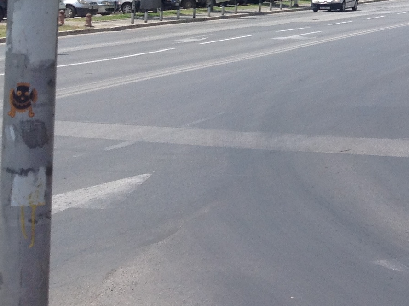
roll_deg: -0.4
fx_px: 1203
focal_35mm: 102
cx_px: 514
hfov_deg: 18.1
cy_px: -107
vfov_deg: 13.8
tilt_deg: +5.0
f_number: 2.4
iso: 50
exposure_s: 1/1779
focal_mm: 4.28
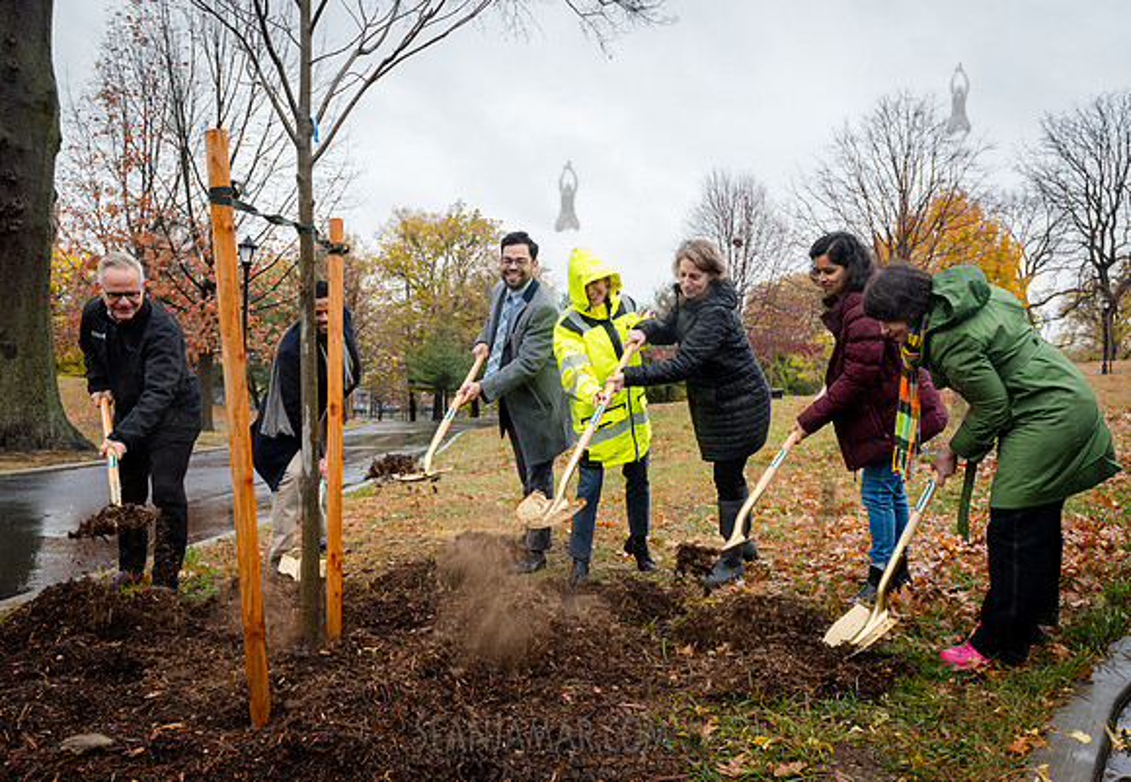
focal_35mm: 28
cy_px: 360
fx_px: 879
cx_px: 609
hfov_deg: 65.4
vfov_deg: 47.9
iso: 500
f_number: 6.3
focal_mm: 24
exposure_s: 1/250
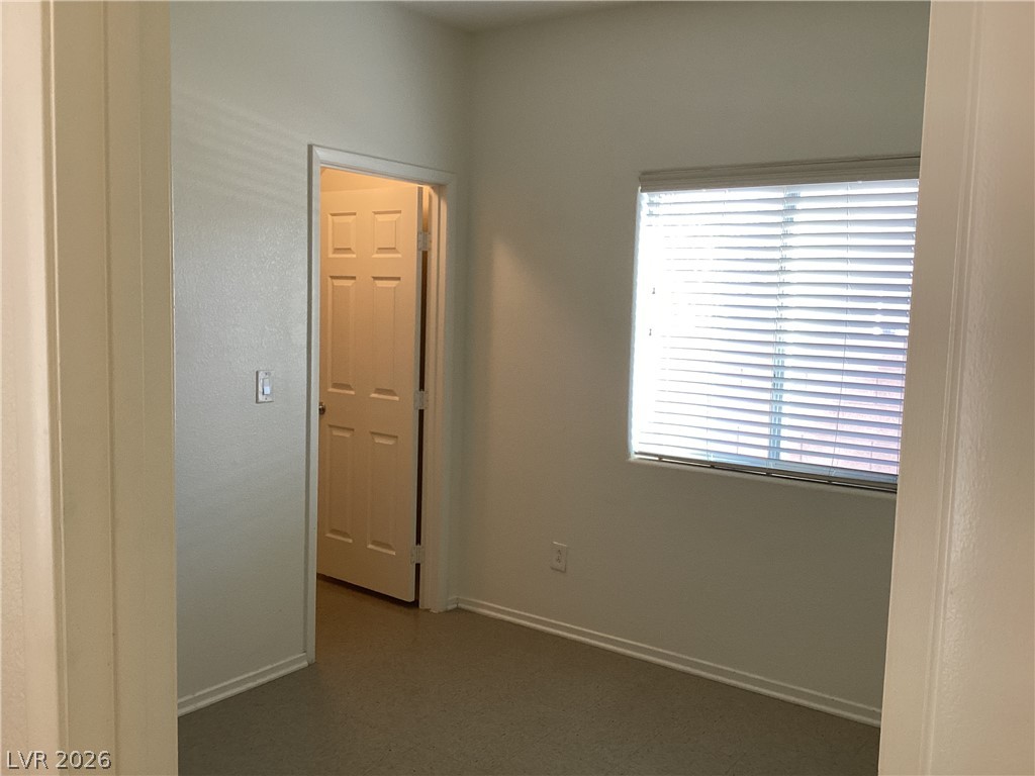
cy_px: 388
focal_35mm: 31
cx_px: 518
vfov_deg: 45.4
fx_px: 927
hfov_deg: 58.4
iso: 64
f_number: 2.4
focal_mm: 3.3
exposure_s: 1/50
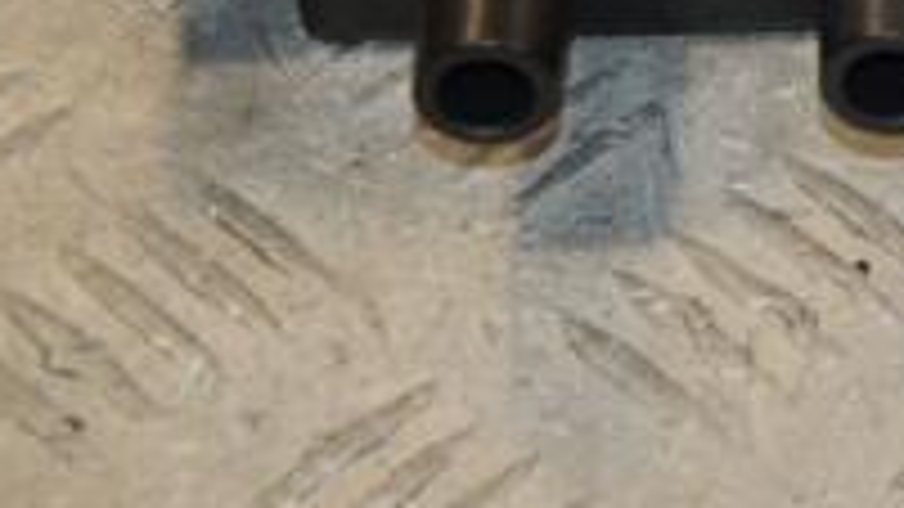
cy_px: -283
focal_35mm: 329
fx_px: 7885
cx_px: 1169
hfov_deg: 6.5
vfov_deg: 3.7
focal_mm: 70
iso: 800
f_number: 6.3
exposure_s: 1/200
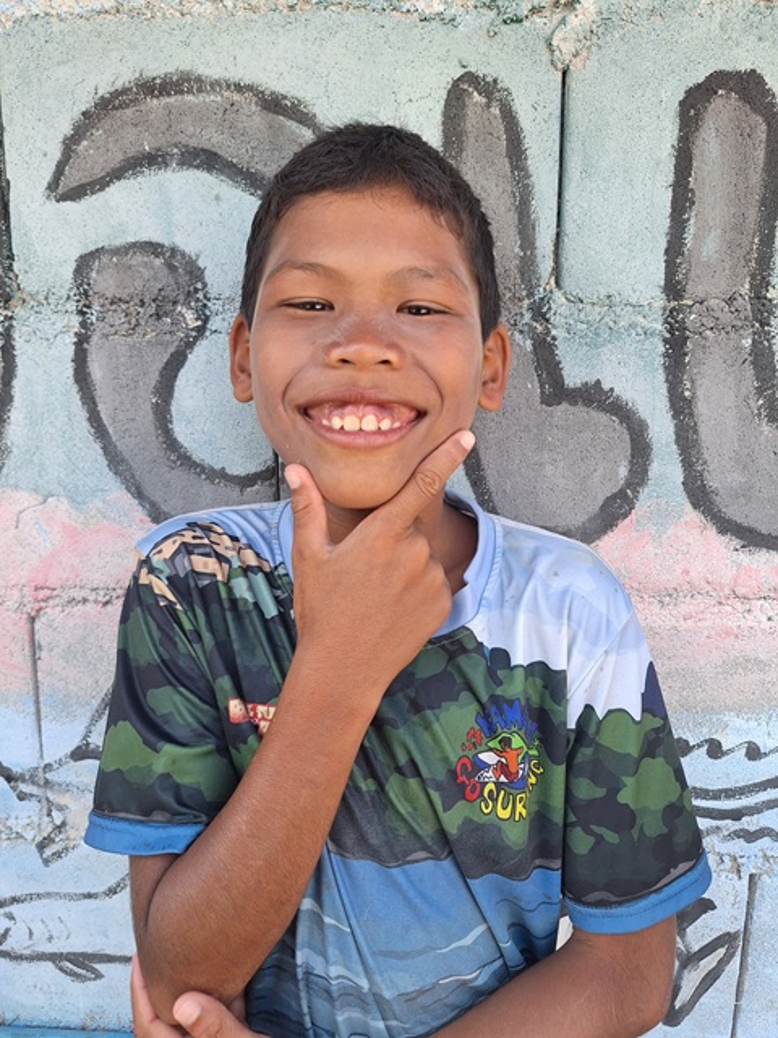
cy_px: 519
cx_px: 389
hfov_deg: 58.9
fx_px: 689
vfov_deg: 73.9
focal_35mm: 23
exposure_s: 1/161
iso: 40
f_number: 1.8
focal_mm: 5.54
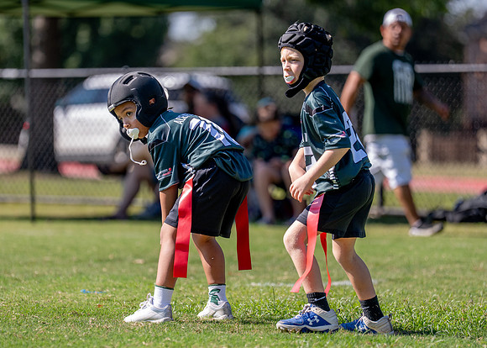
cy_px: 180
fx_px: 3416
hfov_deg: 8.2
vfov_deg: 5.8
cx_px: 188
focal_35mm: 247
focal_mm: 175
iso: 250
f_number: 2.8
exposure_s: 1/2500
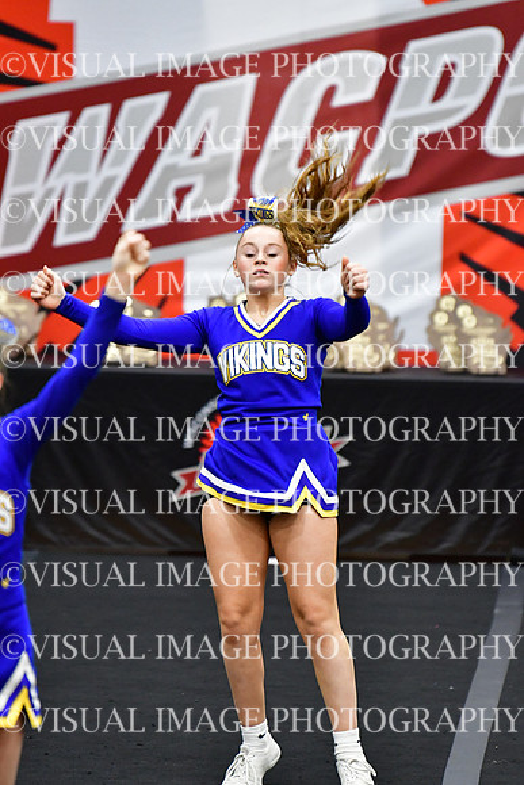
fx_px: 6546
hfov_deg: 4.6
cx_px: 262
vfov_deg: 6.9
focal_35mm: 300
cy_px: 392
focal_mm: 200
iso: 5000
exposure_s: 1/500
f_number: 3.2
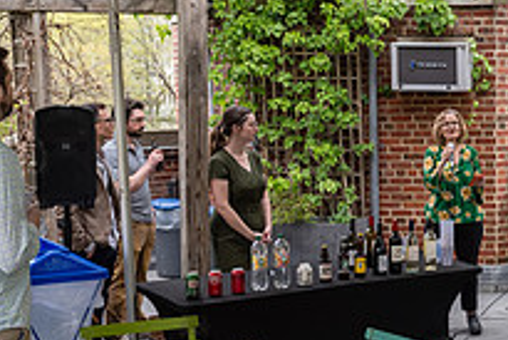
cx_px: 513
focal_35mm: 68
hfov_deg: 27.8
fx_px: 960
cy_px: 175
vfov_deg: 20.1
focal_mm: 24
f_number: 4
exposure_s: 1/200
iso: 640
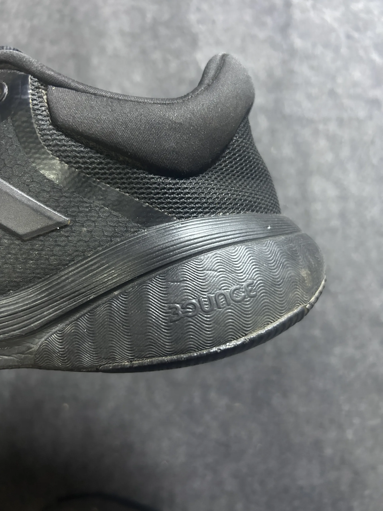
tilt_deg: -54.8
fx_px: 384
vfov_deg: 67.3
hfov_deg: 53.1
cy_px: 256
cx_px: 192
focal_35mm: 26
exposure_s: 1/33
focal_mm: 5.7
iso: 500
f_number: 1.5
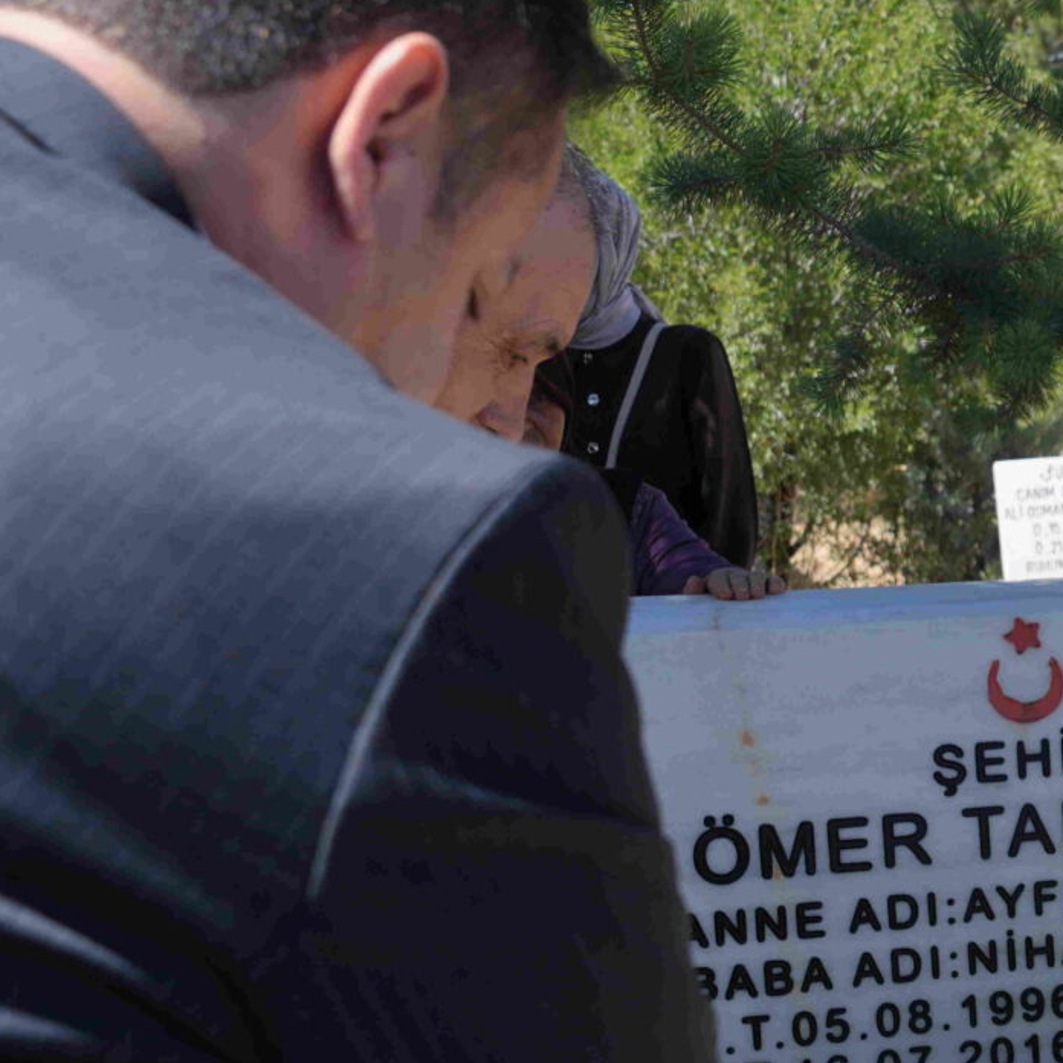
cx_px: 1659
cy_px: 645
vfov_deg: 23.0
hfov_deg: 19.6
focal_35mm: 75
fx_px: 2606
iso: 100
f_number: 4.5
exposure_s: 1/500
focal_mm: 24
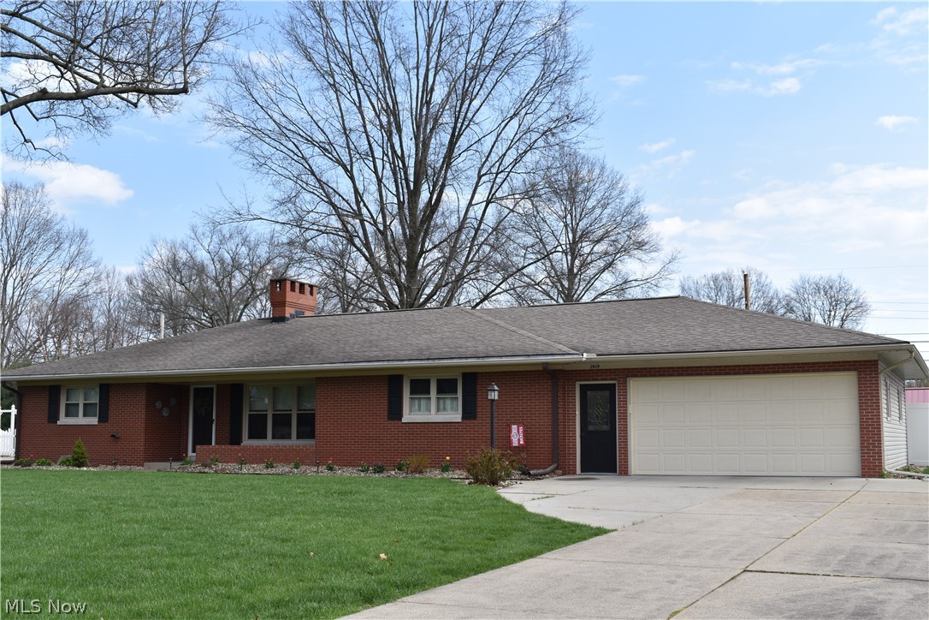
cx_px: 464
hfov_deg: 47.9
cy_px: 310
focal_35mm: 40
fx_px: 1045
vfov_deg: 33.0
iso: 100
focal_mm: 27
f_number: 9
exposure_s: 1/200
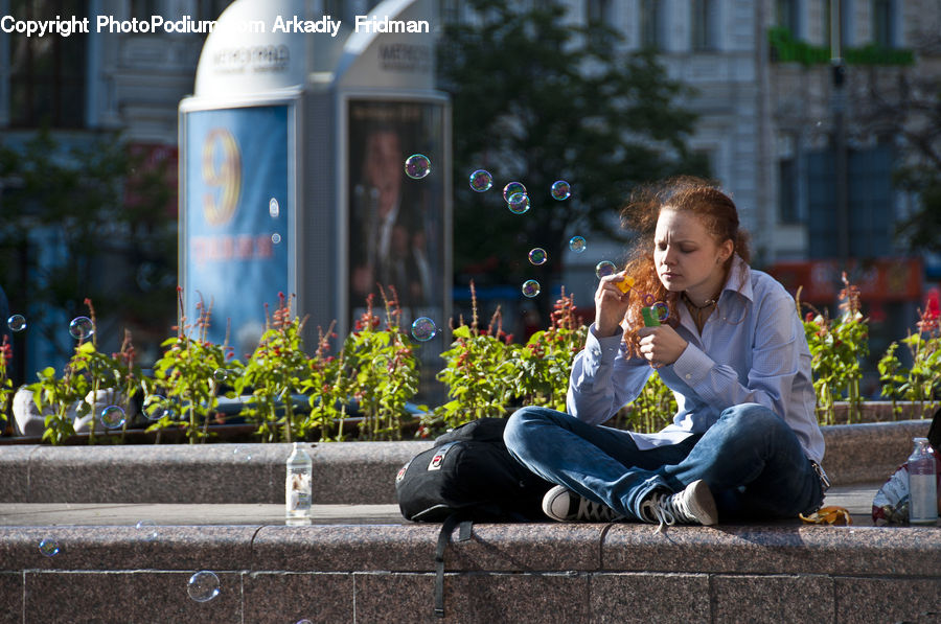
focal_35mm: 225
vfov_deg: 6.1
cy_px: 312
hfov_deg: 9.2
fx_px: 5872
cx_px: 470
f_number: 5.6
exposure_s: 1/640
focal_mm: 150
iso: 200
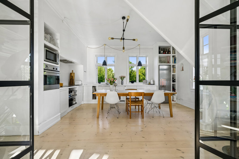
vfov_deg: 81.2
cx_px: 120
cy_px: 80
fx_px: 93
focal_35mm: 14
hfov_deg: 104.3
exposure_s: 1/320
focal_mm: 14
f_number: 5.6
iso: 500
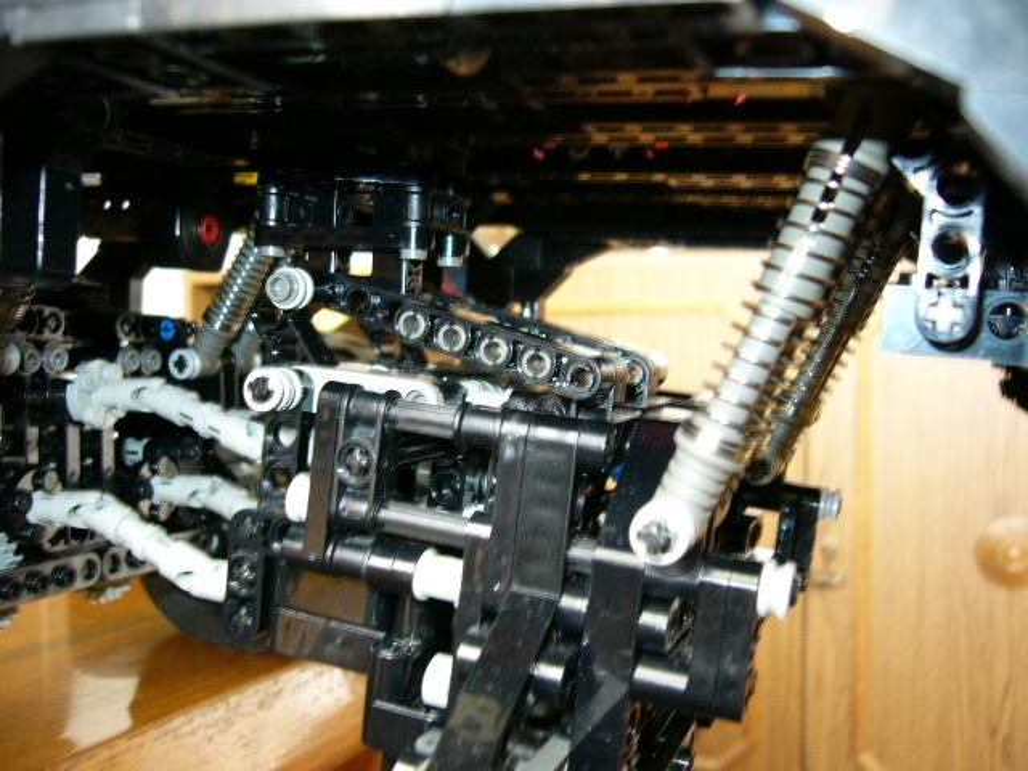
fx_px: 1039
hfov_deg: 52.6
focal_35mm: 35
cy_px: 386
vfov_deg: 40.7
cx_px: 514
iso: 100
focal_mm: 5.8
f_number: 2.8
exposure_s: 1/2
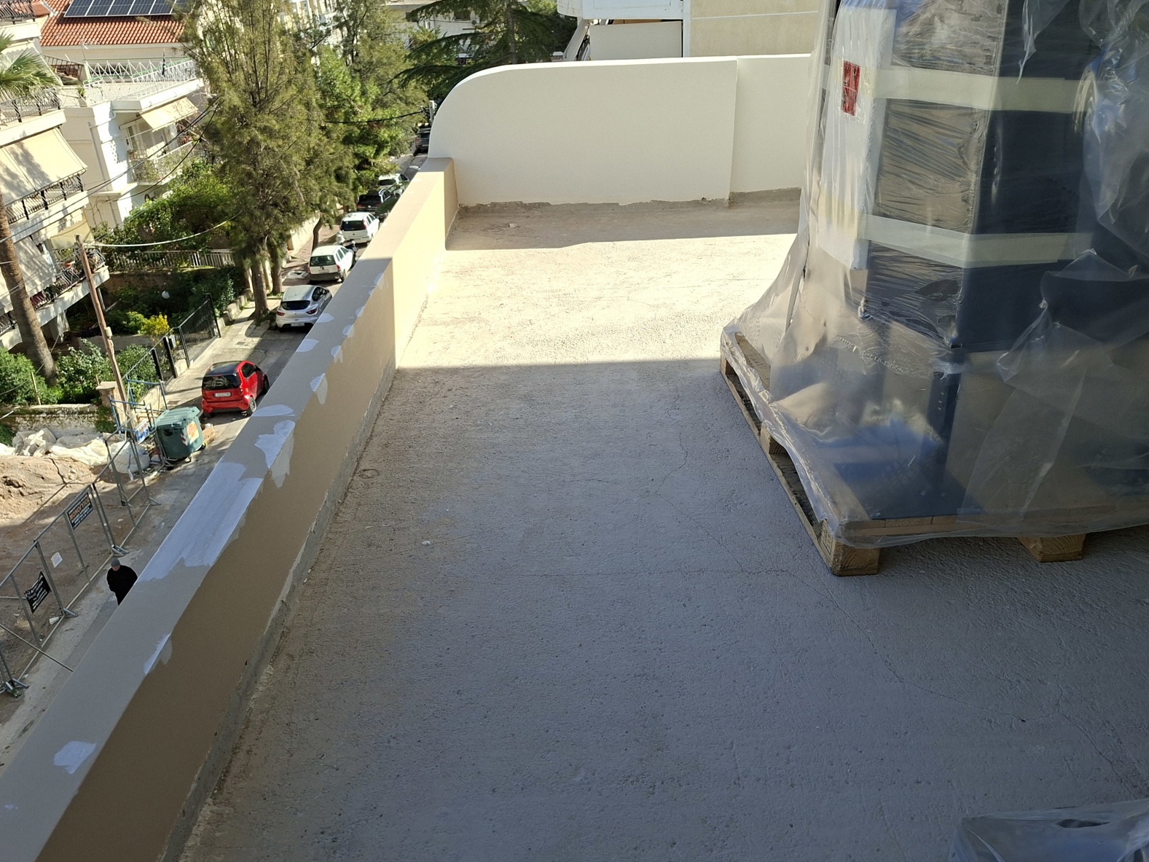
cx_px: 598
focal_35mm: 28
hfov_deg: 63.4
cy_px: 498
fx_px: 929
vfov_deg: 49.6
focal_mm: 5.54
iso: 50
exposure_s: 1/1541
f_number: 1.8
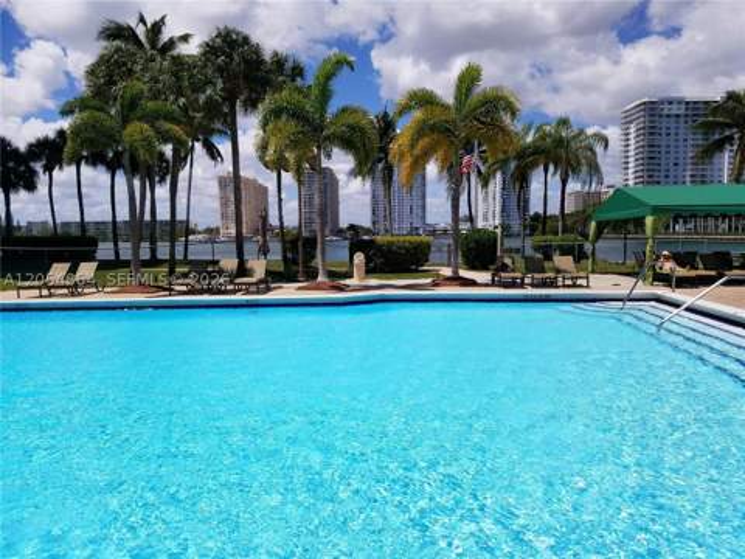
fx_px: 560
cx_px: 372
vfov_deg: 53.1
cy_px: 280
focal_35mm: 26
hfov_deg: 67.3
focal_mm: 4.2
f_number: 1.7
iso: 50
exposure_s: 1/7344
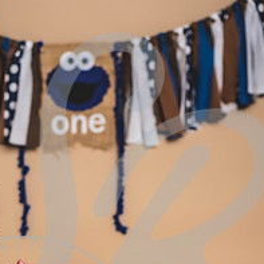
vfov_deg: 17.5
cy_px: 259
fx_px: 837
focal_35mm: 97
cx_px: 84
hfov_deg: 17.9
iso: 200
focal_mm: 50
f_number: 2.8
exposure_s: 1/125
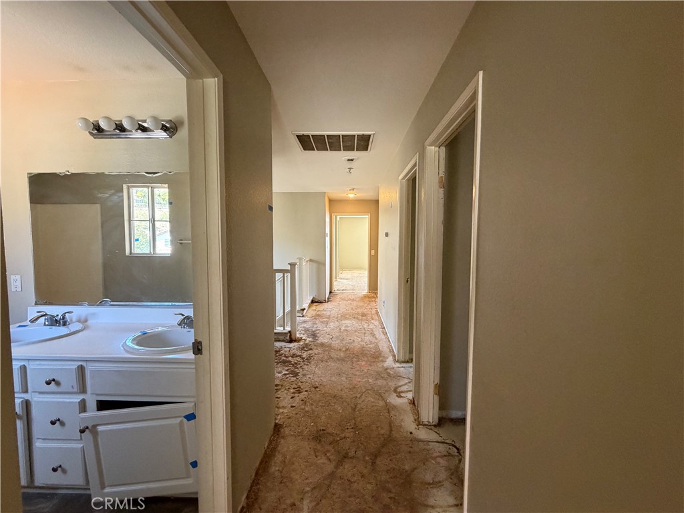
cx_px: 342
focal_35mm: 14
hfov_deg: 102.1
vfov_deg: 85.7
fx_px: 277
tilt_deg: -3.5
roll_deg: -0.5
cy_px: 256
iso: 320
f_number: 2.2
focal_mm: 2.22
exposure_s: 1/64
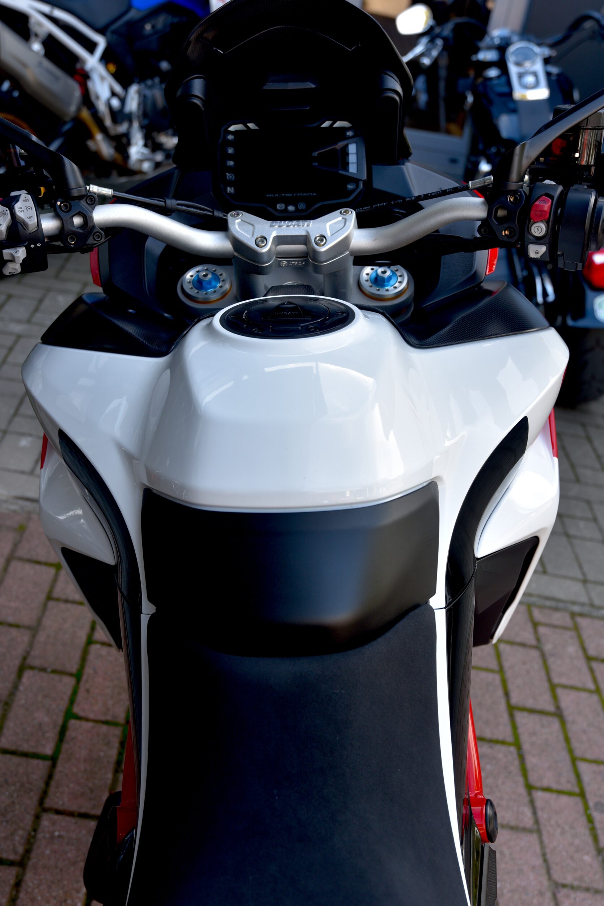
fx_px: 1133
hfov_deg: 29.9
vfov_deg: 43.6
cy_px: 452
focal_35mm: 45
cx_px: 303
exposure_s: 1/125
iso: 200
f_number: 5.6
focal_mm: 44
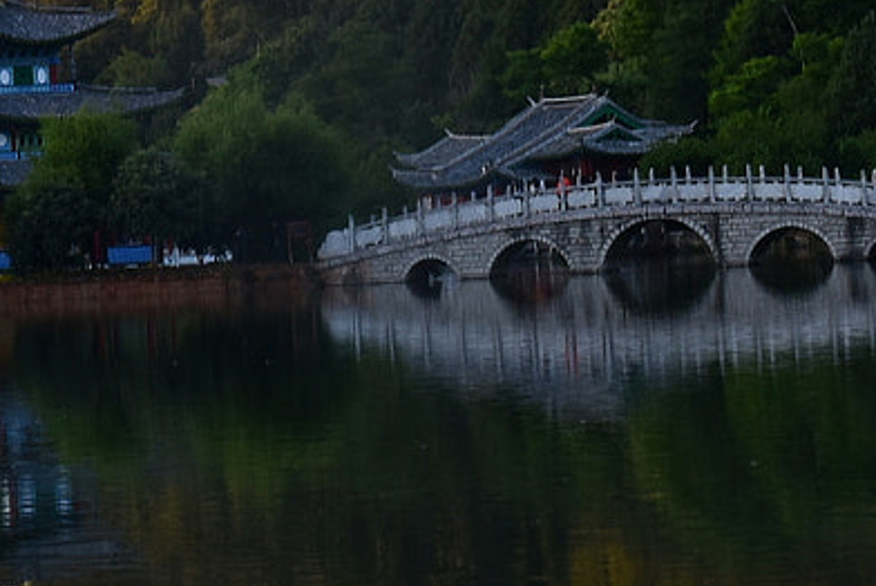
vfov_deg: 9.0
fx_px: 3727
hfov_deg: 13.2
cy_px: 130
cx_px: -54
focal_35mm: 153
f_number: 11
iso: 320
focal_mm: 25
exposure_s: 1/40
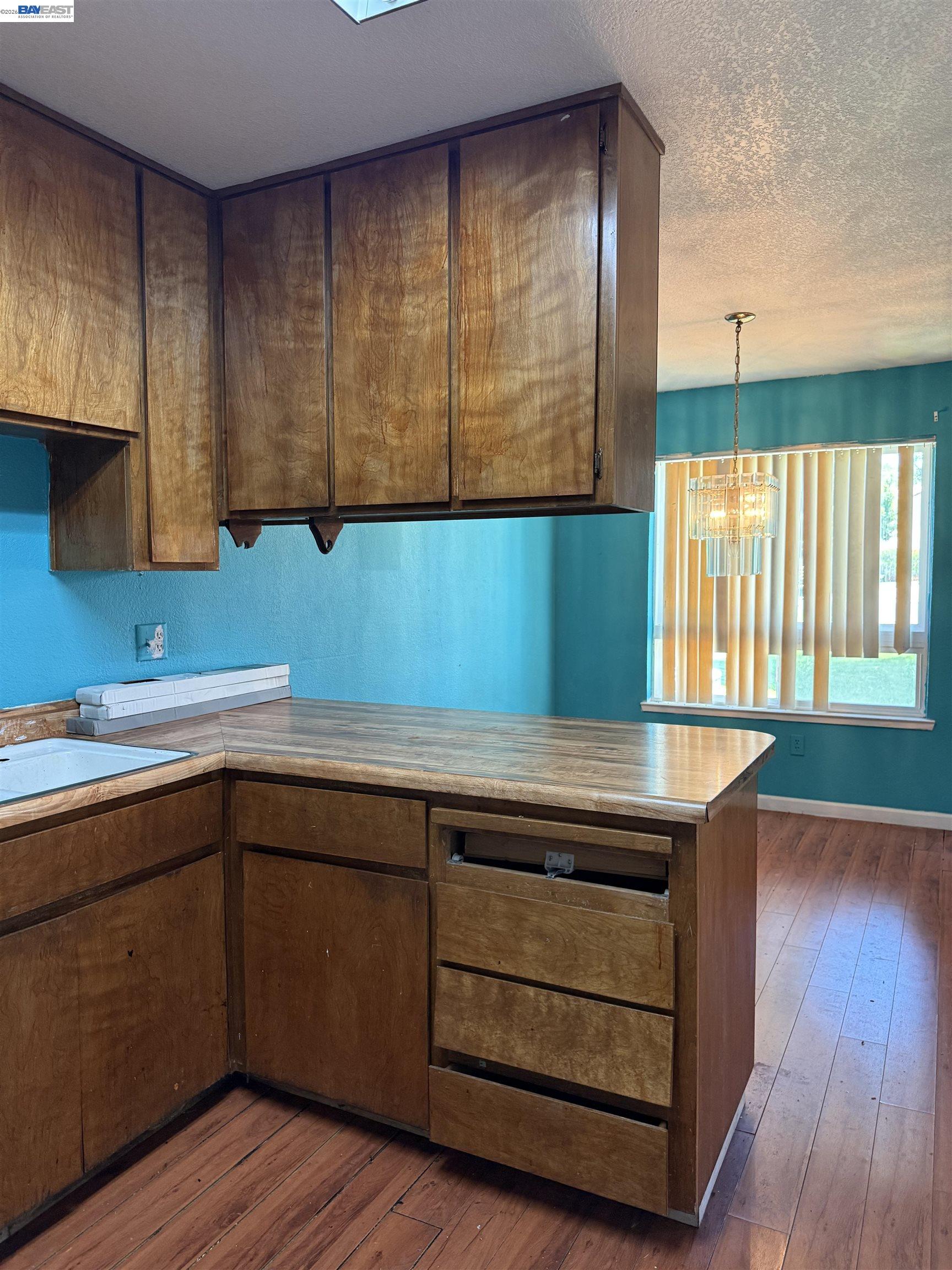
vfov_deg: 71.6
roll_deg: +0.6
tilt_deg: -3.9
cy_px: 635
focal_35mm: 24
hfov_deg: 56.8
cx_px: 476
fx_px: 880
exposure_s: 1/60
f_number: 1.78
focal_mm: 6.76
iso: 320
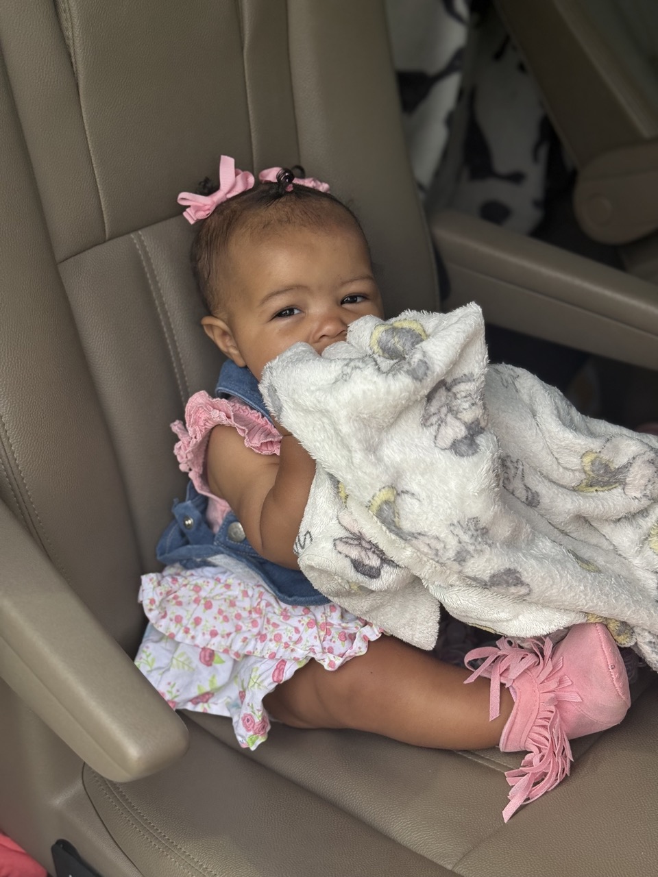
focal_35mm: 48
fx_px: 1217
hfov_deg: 30.3
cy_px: 438
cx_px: 329
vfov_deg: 39.7
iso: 80
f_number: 1.78
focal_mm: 6.76
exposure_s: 1/962
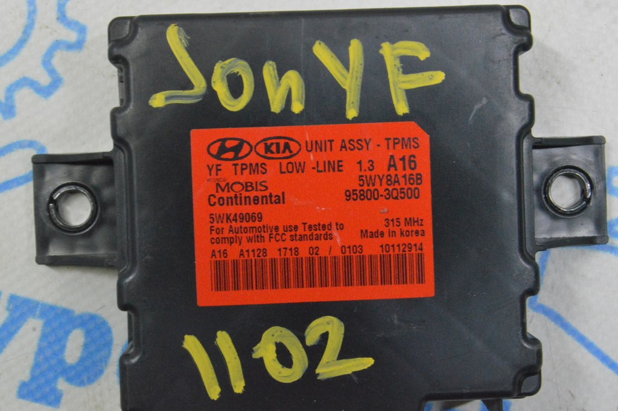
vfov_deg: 16.5
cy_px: 206
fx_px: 1415
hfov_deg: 24.6
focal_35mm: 82
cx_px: 309
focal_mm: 55
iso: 6400
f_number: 20
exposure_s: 1/15
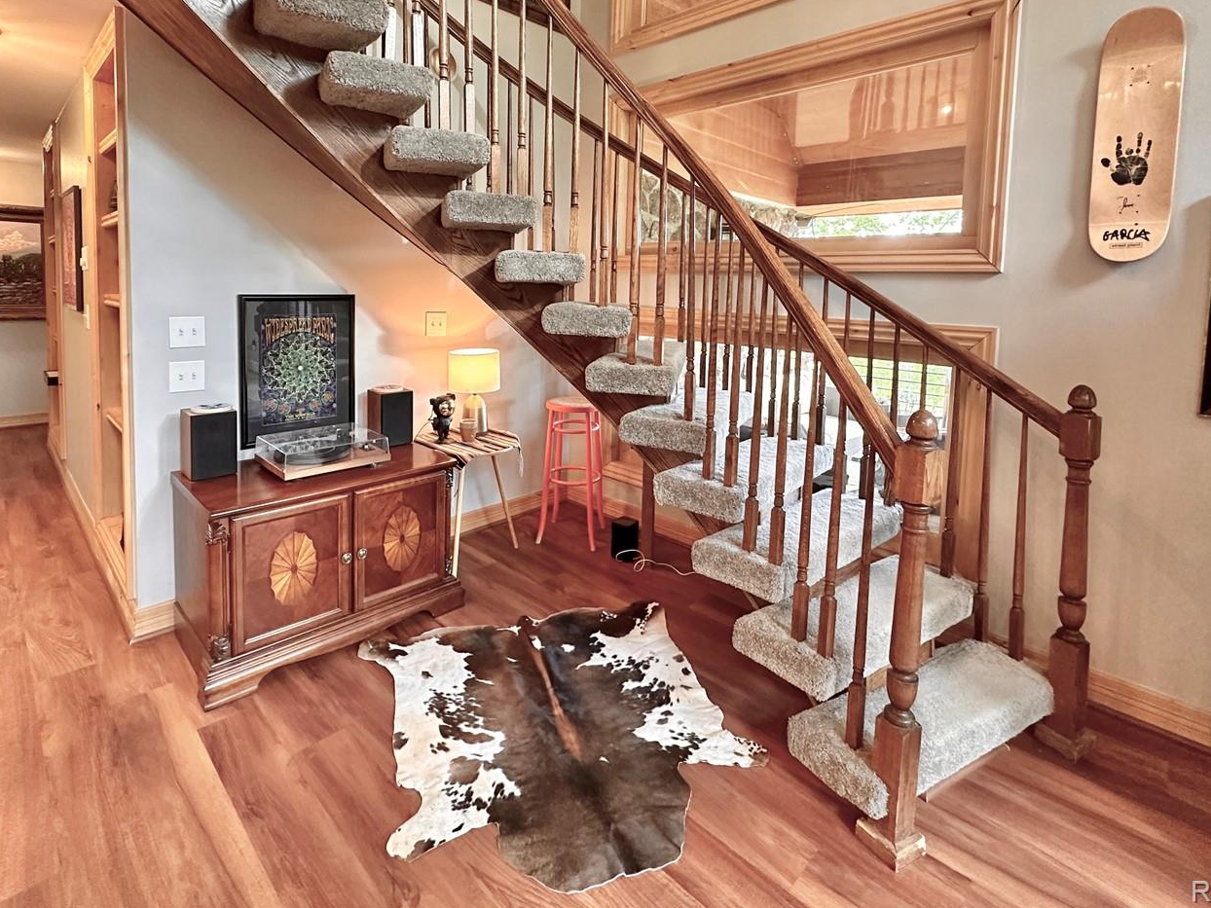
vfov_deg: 70.2
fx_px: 630
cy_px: 328
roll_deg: -2.3
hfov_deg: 87.7
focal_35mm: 18
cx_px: 570
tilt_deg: -4.4
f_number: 2.2
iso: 500
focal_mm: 2.22
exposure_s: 1/60
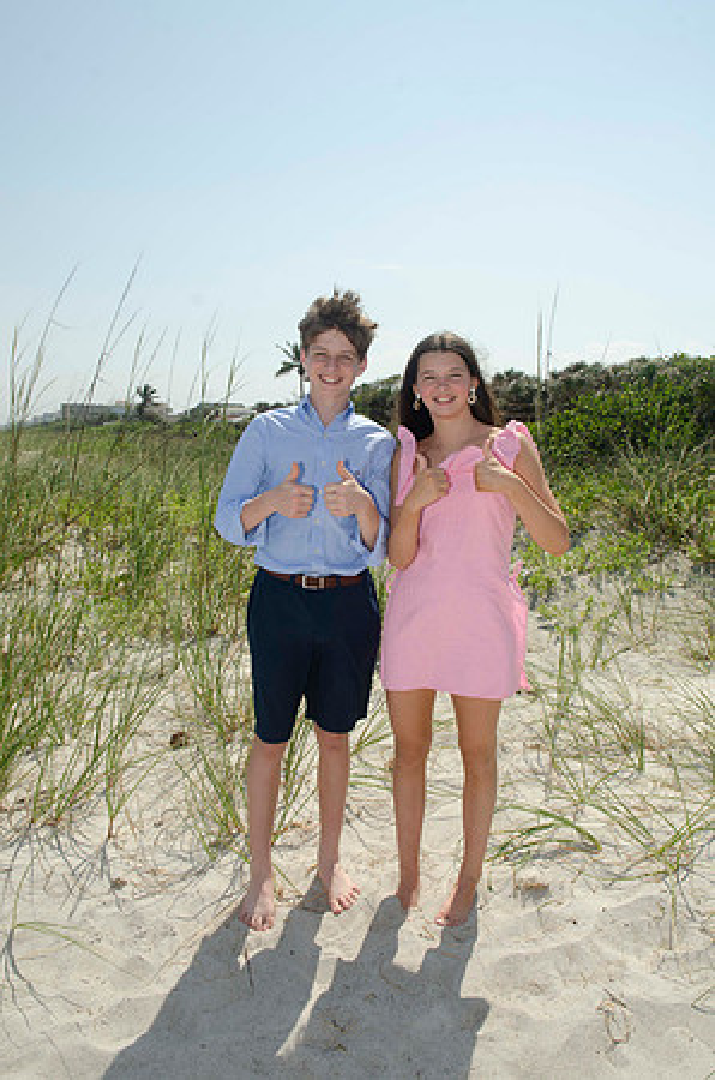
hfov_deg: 47.7
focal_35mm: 27
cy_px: 540
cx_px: 358
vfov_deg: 67.5
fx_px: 808
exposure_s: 1/250
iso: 100
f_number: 9
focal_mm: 18
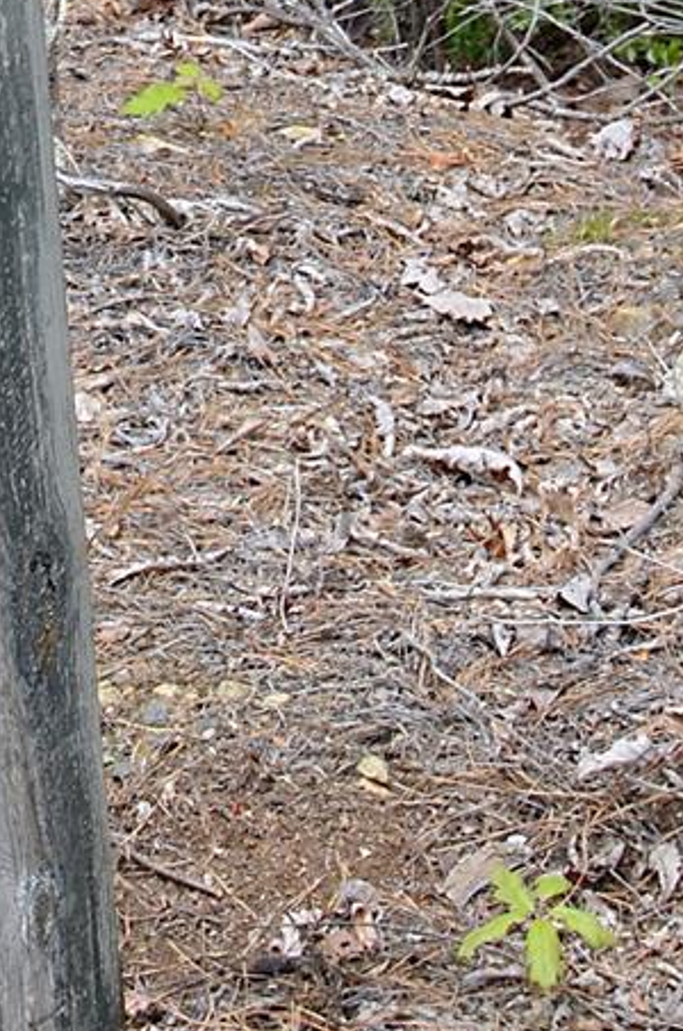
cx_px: -88
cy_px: -398
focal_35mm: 122
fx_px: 3488
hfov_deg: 11.0
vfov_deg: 15.8
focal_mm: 24
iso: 200
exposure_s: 1/250
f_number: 8
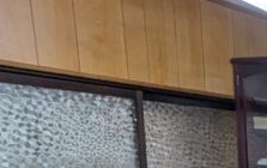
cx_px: 487
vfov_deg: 17.4
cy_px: 246
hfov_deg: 20.6
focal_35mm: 68
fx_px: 495
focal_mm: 1.83
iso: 91
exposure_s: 1/50
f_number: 2.2
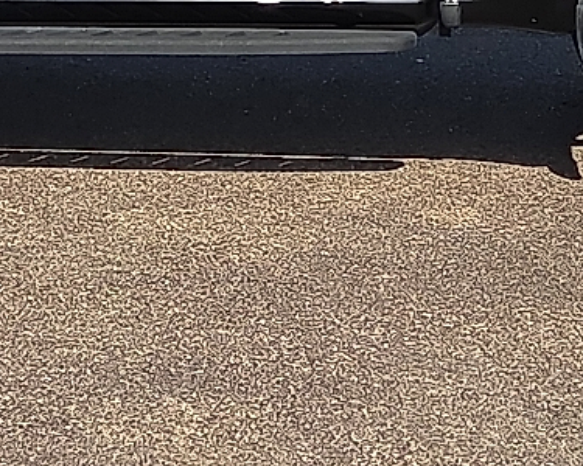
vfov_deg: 9.8
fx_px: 2657
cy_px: -172
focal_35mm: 154
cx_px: 121
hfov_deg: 12.5
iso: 25
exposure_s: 1/2000
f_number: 1.8
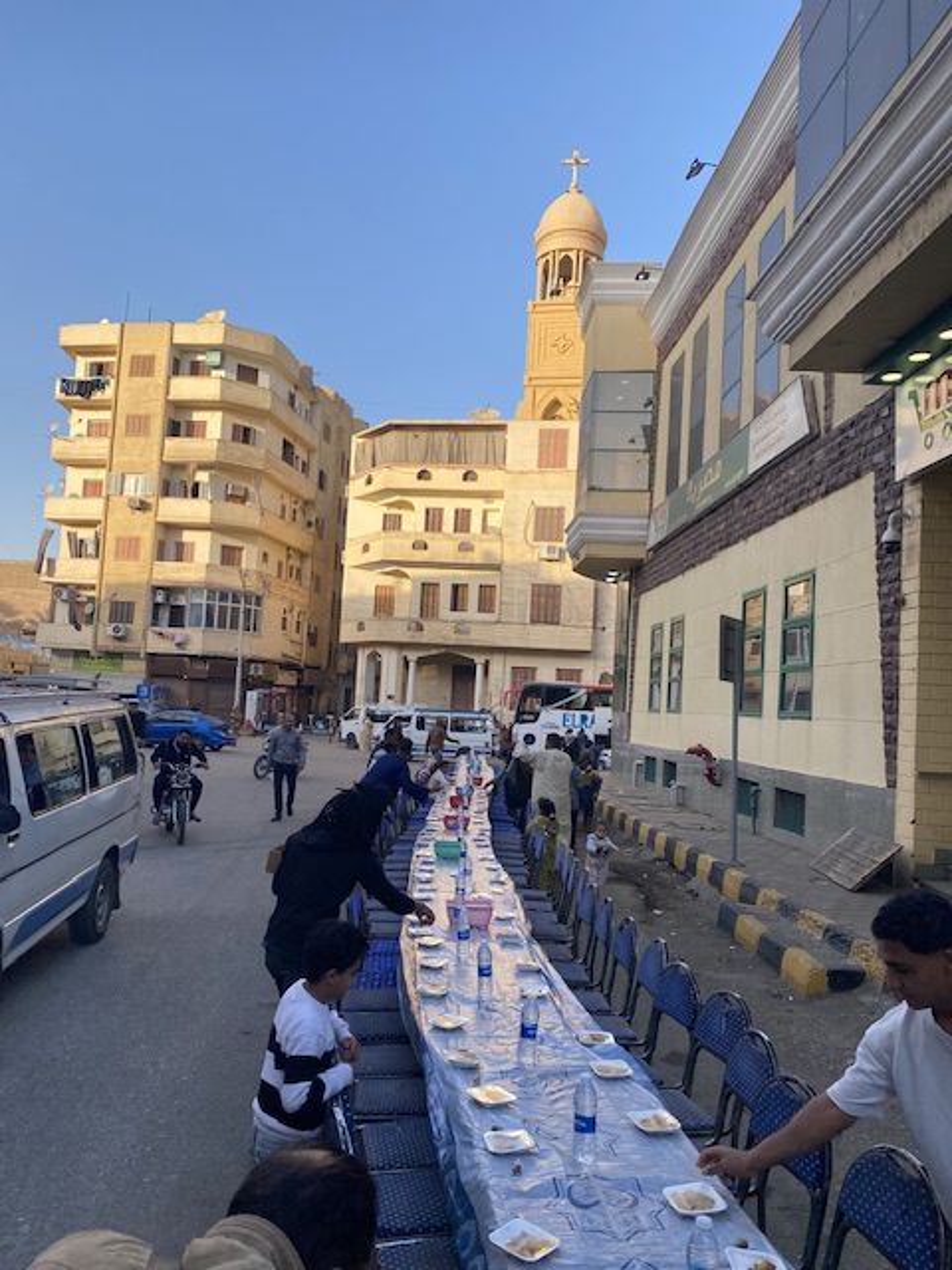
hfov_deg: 53.1
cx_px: 476
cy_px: 635
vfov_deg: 67.3
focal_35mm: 26
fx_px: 953
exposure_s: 1/833
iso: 32
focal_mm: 4.25
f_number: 1.8
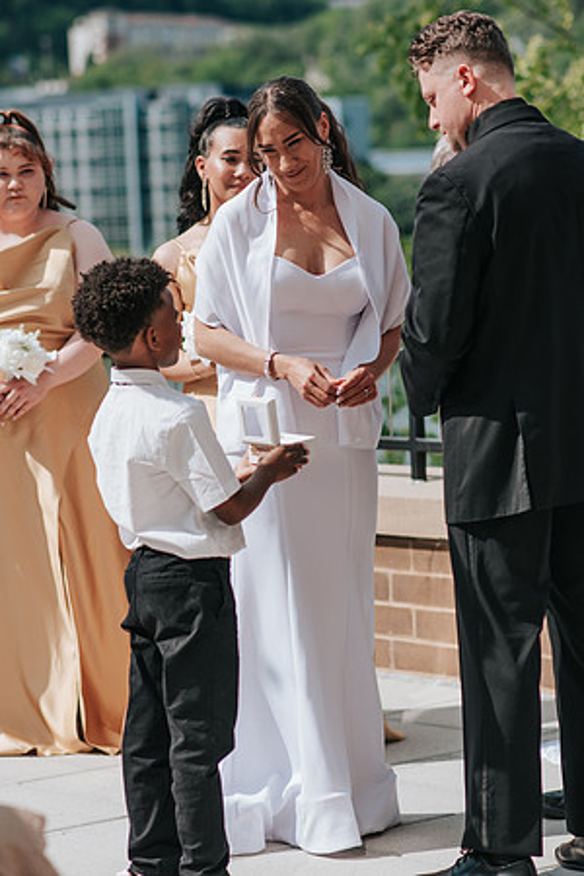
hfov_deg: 10.8
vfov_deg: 16.1
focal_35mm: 128
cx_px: 292
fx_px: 3102
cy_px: 438
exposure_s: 1/2000
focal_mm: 85
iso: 100
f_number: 2.8
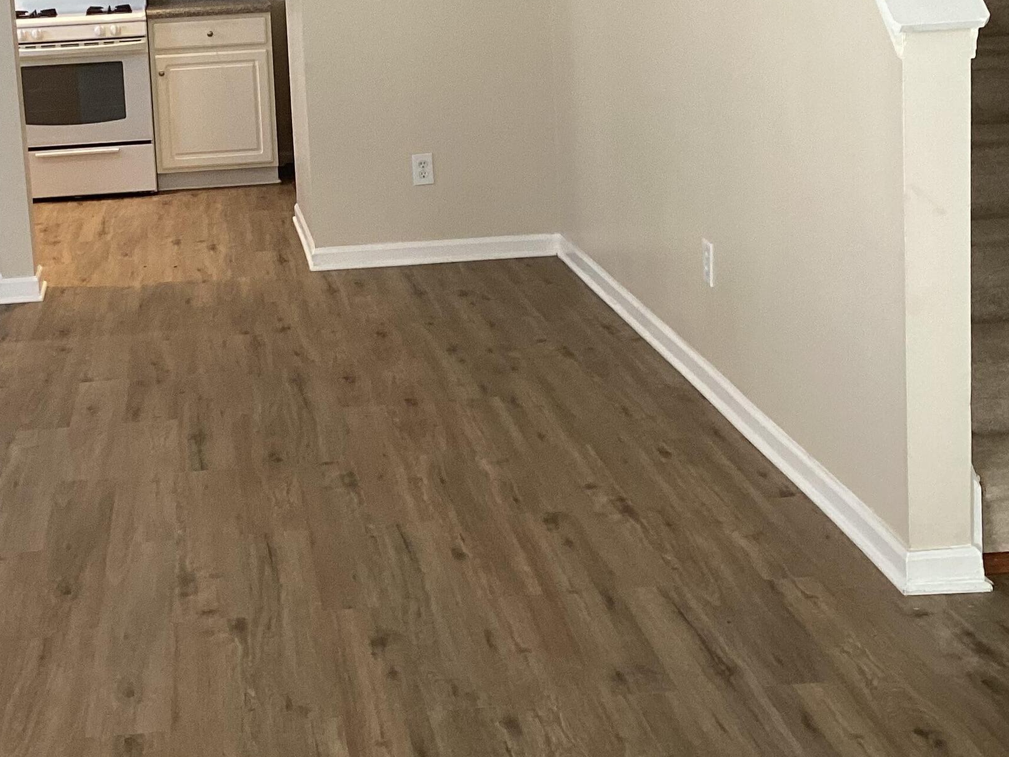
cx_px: 292
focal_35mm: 59
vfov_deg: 24.5
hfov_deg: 32.3
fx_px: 1720
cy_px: 162
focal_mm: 3.3
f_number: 2.4
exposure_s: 1/60
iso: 100
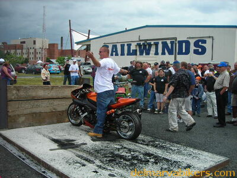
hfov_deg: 49.0
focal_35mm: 38
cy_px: 89
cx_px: 118
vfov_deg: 37.7
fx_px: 260
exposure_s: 1/390
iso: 50
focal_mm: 6.3
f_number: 3.2
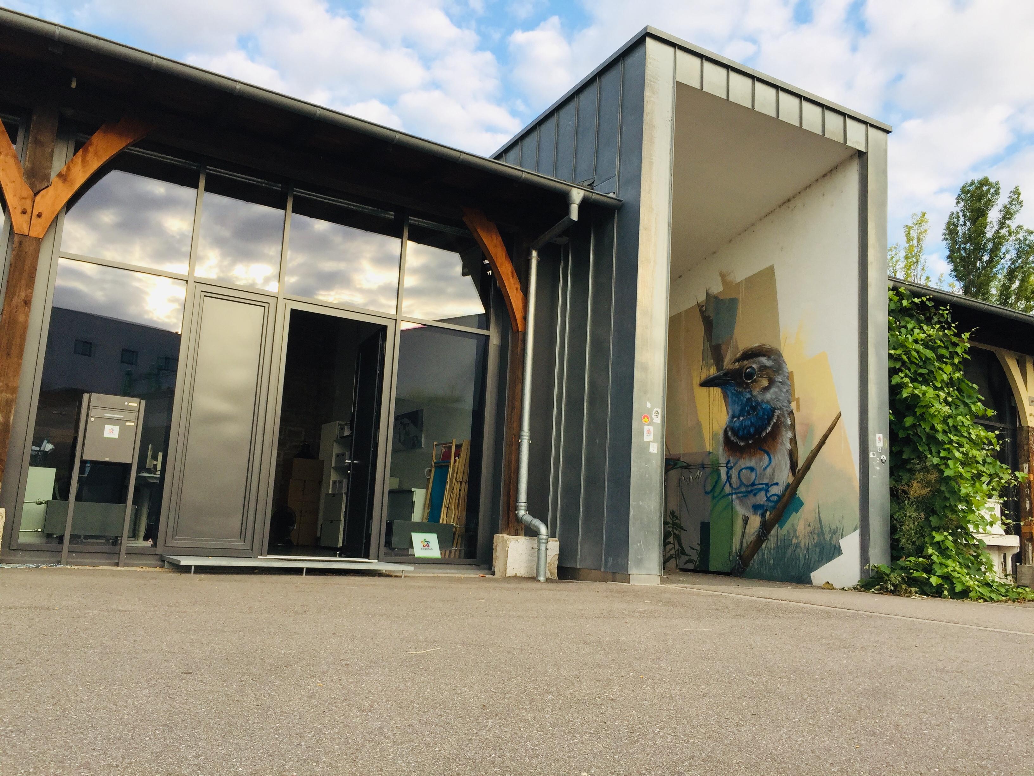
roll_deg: -4.4
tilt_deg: +8.7
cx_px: 517
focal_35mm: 29
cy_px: 388
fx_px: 866
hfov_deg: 61.7
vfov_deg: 48.2
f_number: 2.2
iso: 32
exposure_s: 1/421
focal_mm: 4.15
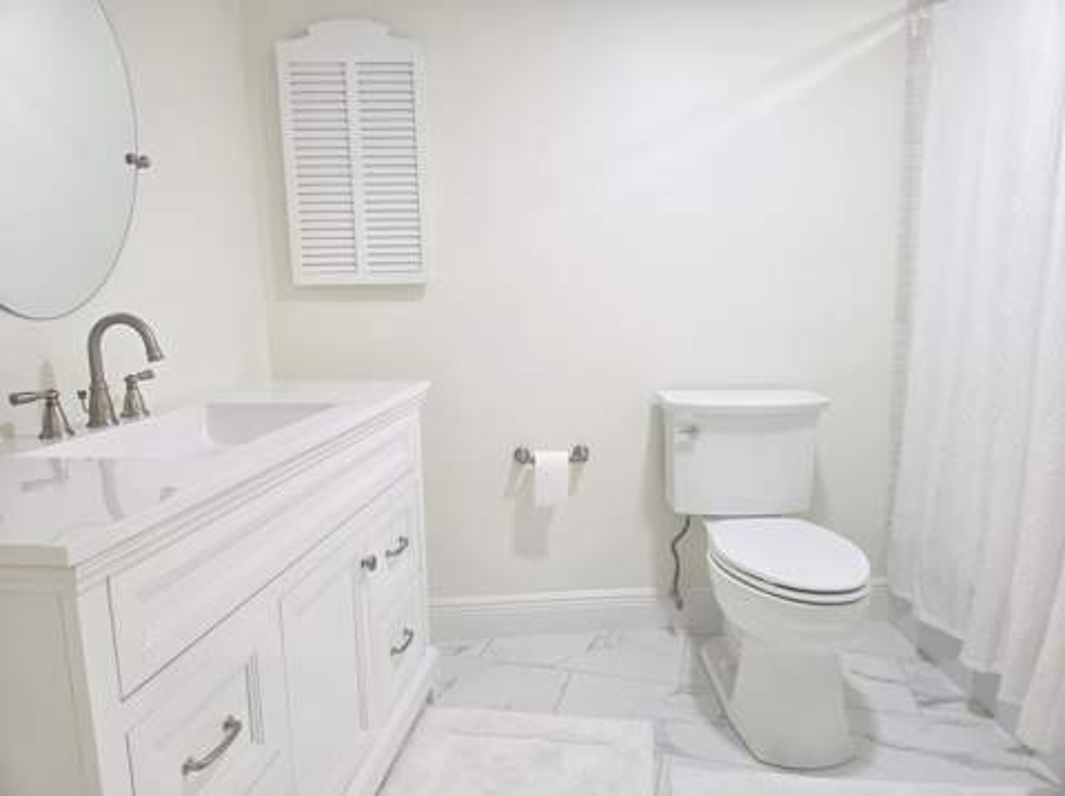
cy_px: 398
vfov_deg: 58.8
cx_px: 532
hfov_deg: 74.0
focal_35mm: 23
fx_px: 707
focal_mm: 5.4
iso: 250
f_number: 1.8
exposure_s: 1/120
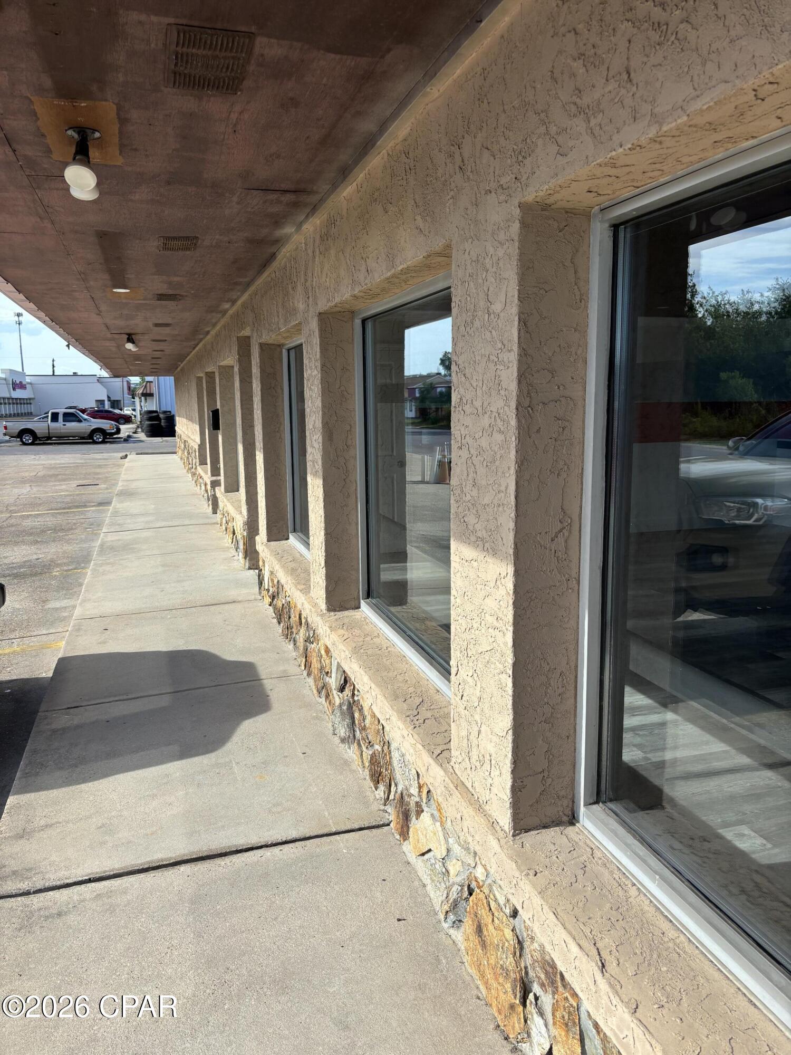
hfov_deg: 53.1
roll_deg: +1.1
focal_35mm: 26
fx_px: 792
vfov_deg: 67.3
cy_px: 528
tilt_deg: -5.9
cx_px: 396
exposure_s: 1/1876
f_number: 1.6
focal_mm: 5.96
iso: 50
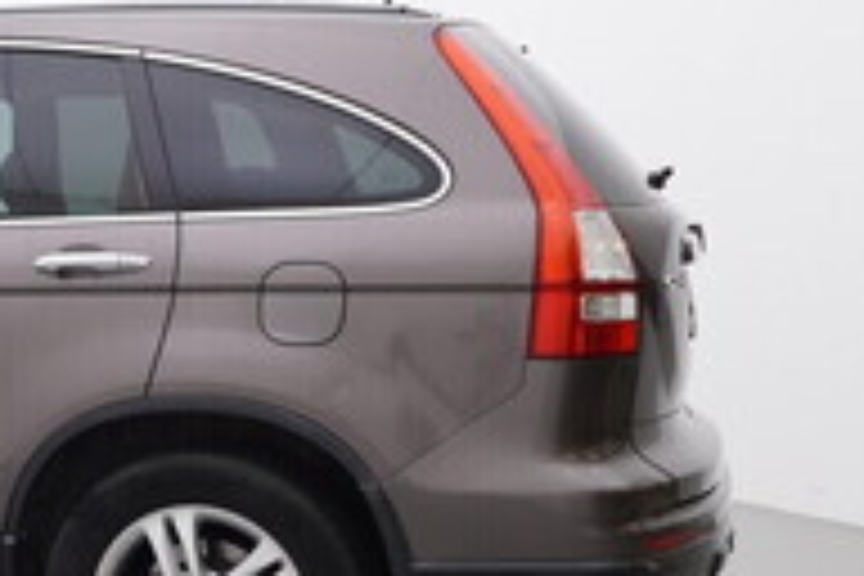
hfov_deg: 28.2
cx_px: -101
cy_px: 439
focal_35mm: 64
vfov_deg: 20.9
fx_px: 1546
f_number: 5
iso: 200
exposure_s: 1/80
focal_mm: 15
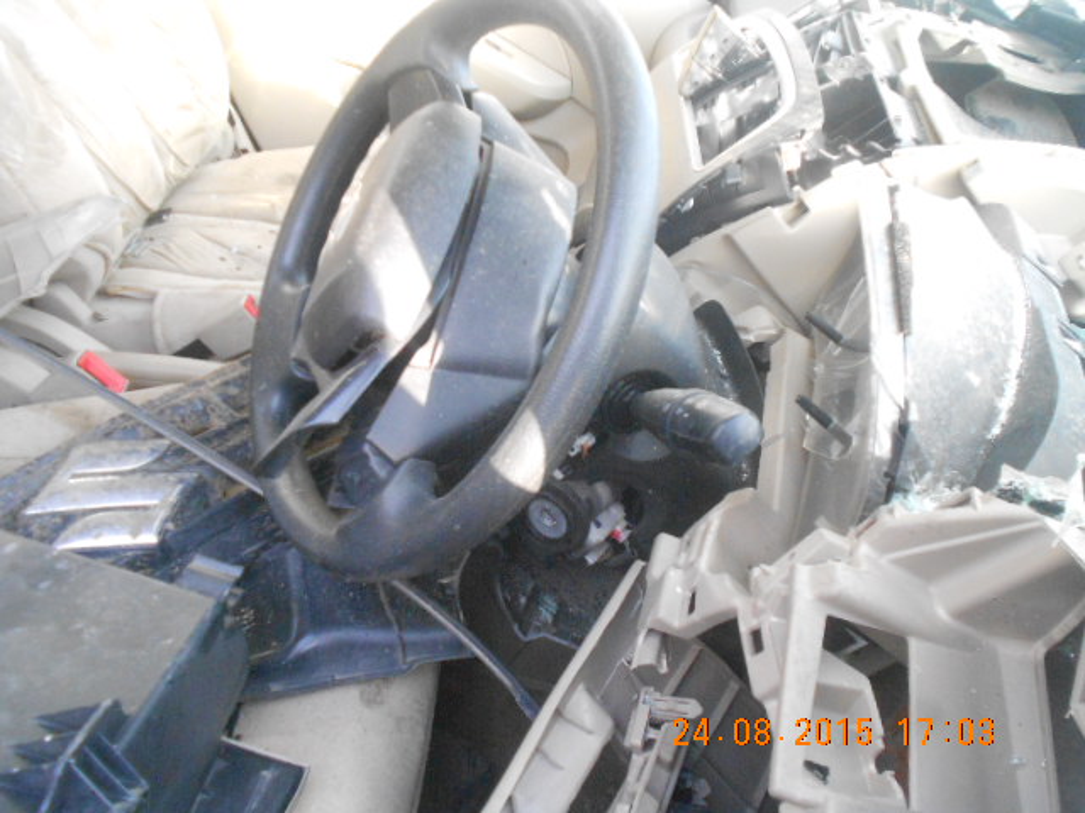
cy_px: 406
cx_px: 542
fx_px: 815
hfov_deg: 67.3
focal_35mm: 26
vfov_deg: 53.1
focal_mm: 4.6
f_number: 3.2
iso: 500
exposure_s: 1/125
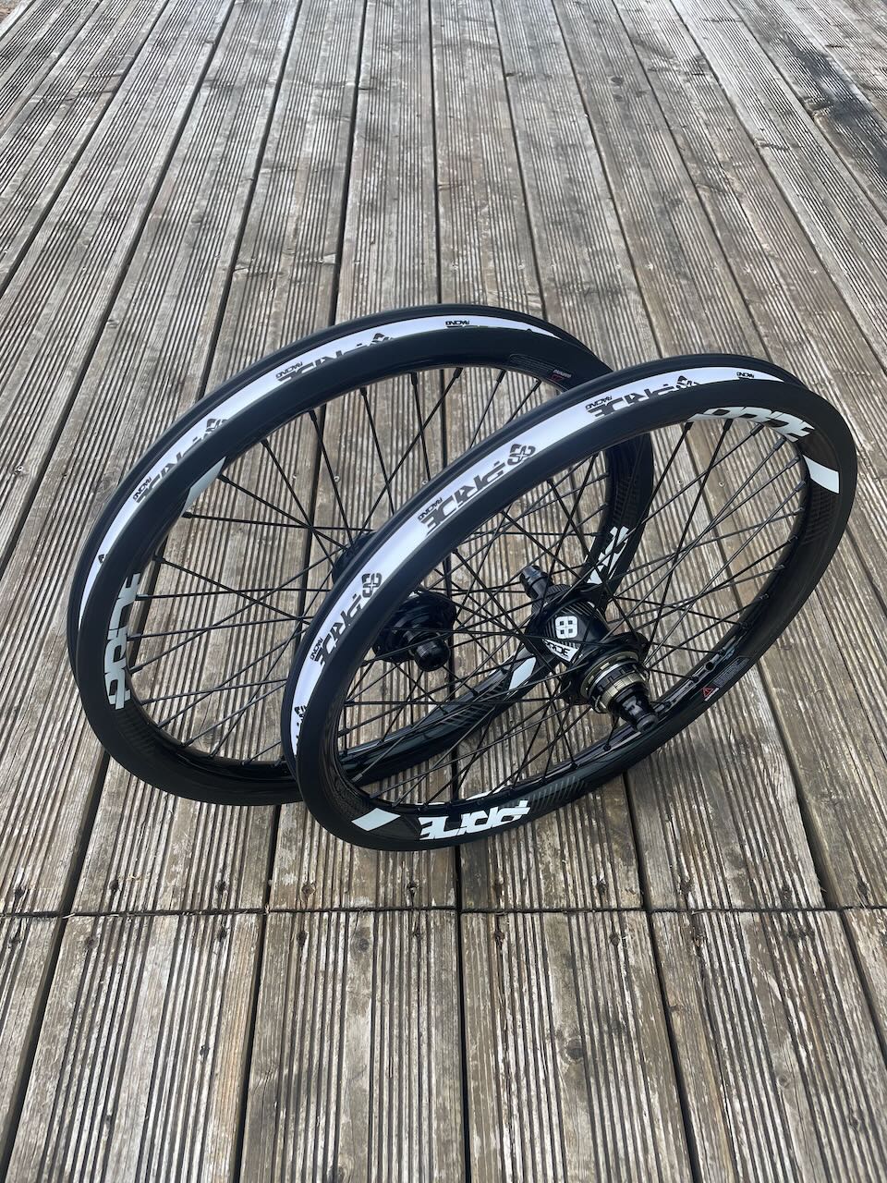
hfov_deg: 53.1
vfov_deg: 67.3
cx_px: 444
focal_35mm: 26
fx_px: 888
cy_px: 592
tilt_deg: -48.6
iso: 32
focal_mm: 4.2
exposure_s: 1/232
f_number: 1.6
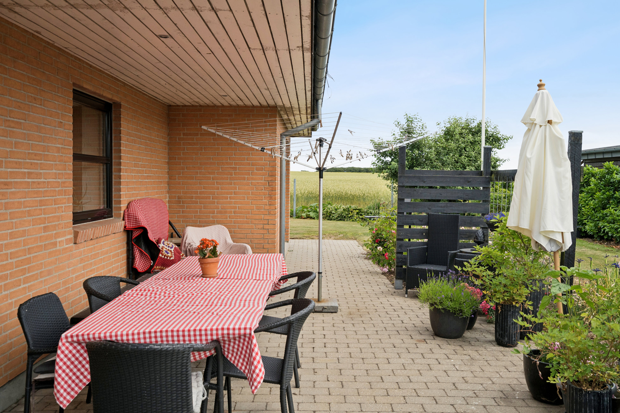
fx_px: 551
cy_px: 206
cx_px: 310
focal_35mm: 32
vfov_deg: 41.1
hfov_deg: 58.7
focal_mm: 32
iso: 800
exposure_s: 1/1250
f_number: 7.1
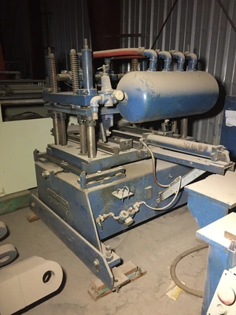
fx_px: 264
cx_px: 118
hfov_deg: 48.2
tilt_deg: -16.5
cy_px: 158
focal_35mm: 29
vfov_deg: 61.7
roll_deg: -0.3
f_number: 2.2
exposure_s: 1/15
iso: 320
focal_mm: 4.15
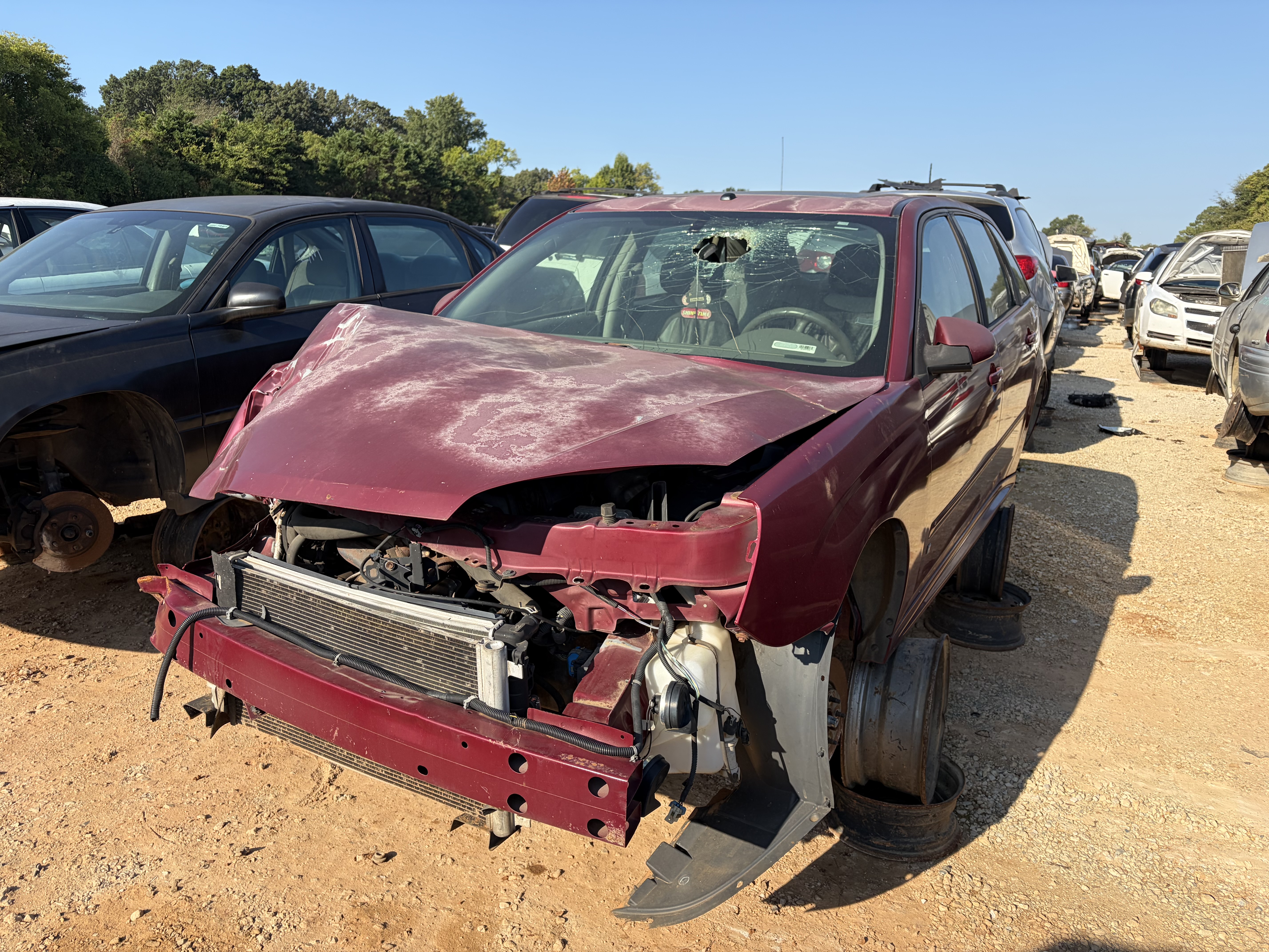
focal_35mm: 26
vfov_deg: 53.1
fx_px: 953
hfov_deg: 67.3
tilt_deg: -9.1
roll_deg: -2.1
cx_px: 634
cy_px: 476
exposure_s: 1/1901
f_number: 1.6
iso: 50
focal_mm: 5.96
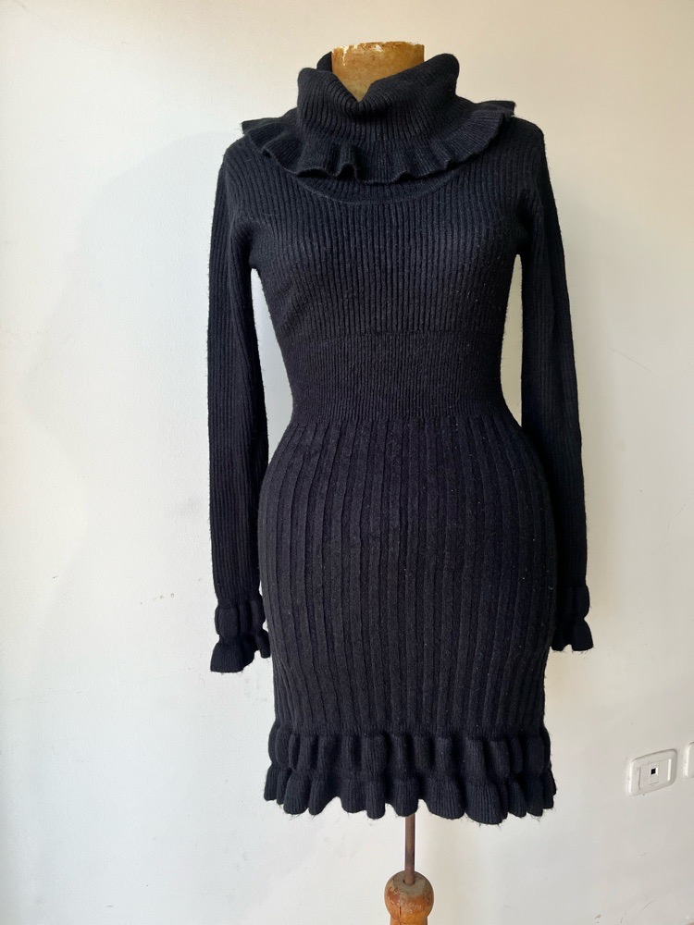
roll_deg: +1.7
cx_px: 347
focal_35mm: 26
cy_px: 462
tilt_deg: -8.3
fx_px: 695
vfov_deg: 67.3
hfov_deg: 53.1
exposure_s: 1/106
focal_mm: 5.1
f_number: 1.6
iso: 125
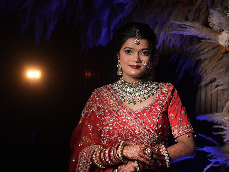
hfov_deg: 29.0
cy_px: 97
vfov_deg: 21.9
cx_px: 123
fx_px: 443
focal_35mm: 67
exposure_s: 1/160
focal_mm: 50
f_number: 1.8
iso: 250
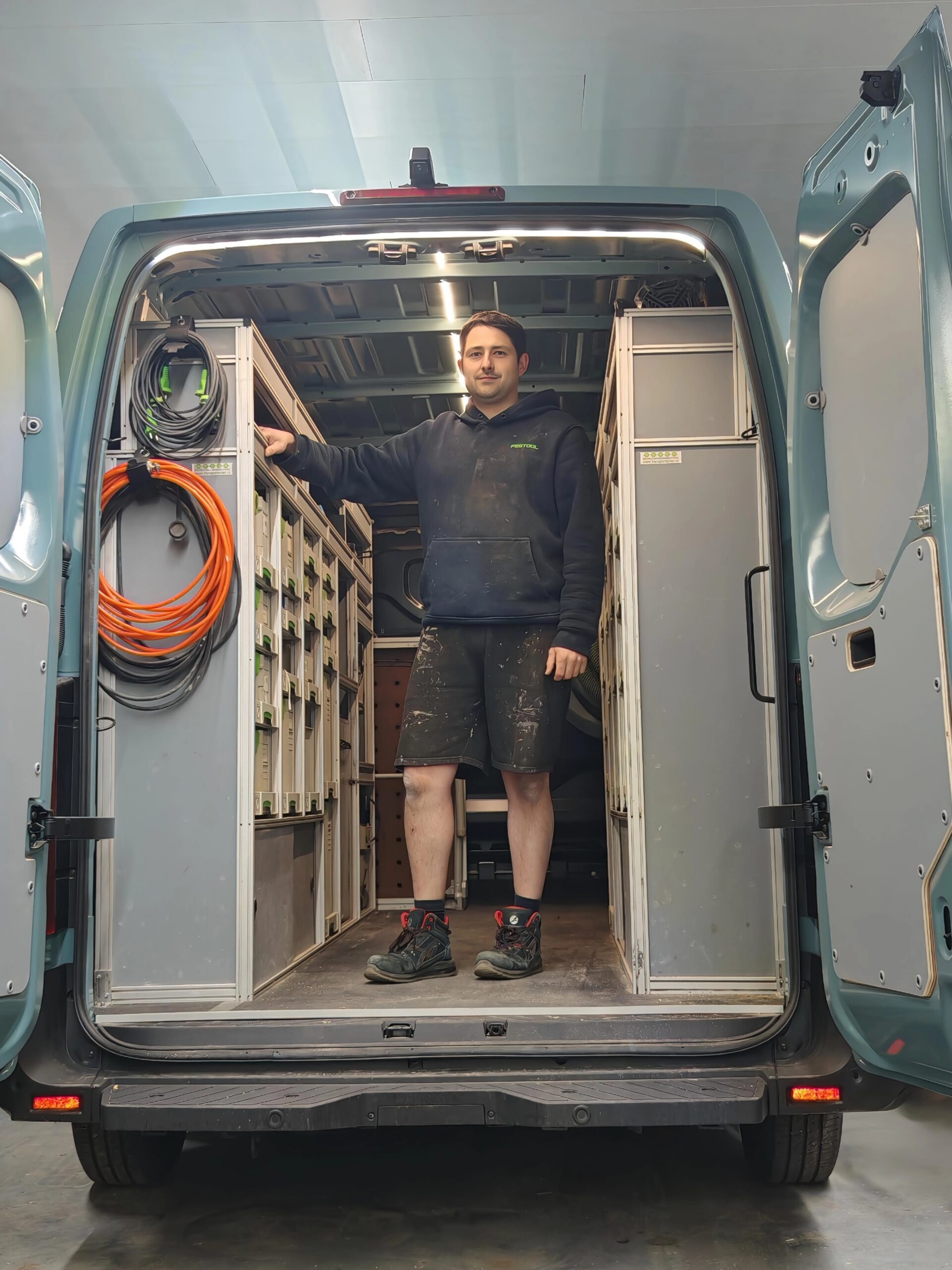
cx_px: 476
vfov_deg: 41.2
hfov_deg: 31.5
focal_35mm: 46
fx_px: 1687
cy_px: 635
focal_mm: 6.83
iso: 250
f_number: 1.4
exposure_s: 1/120
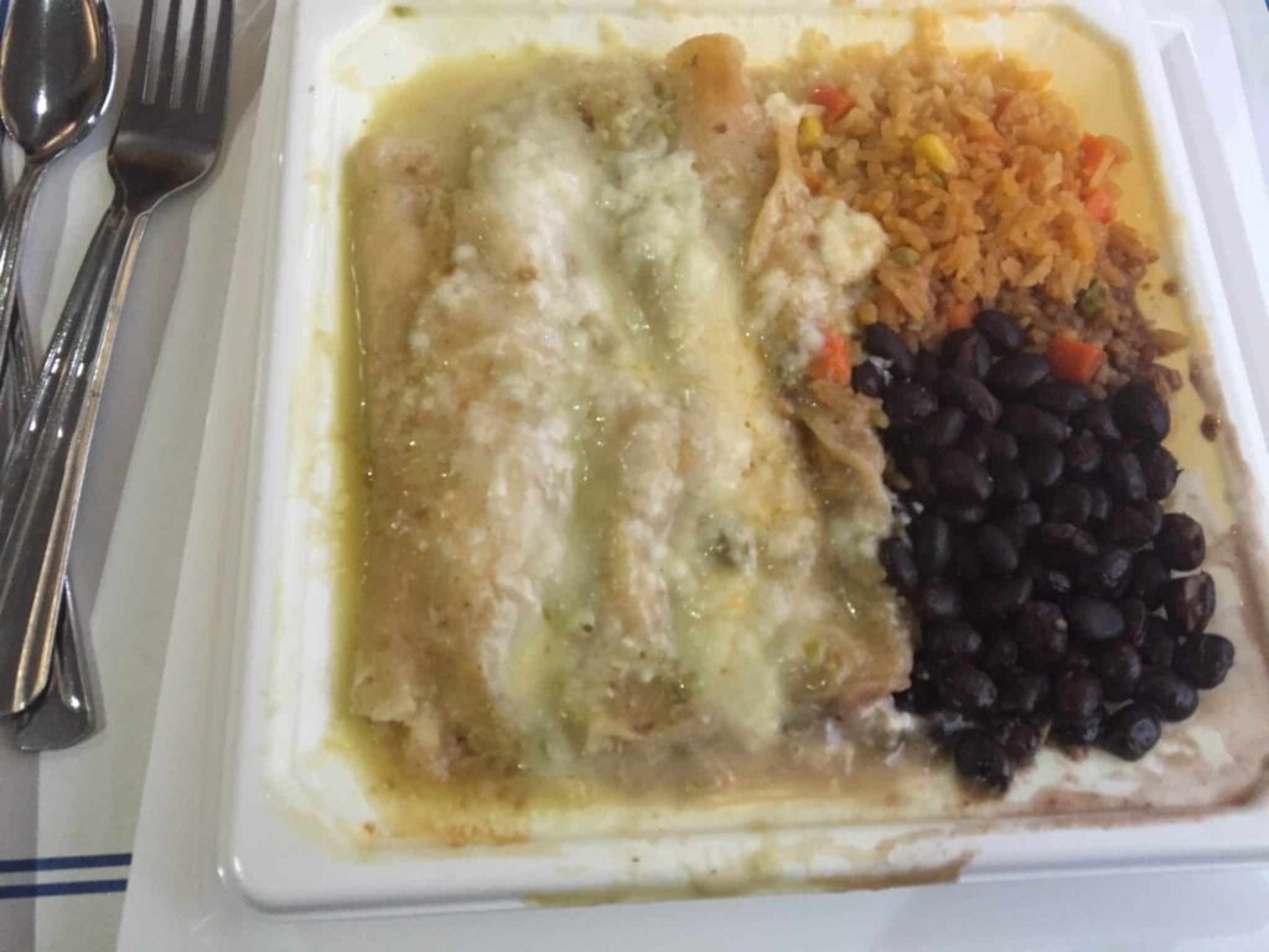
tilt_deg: -68.4
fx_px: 1063
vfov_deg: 48.2
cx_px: 634
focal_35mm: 29
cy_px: 476
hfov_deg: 61.7
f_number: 2.2
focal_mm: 4.15
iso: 250
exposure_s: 1/30
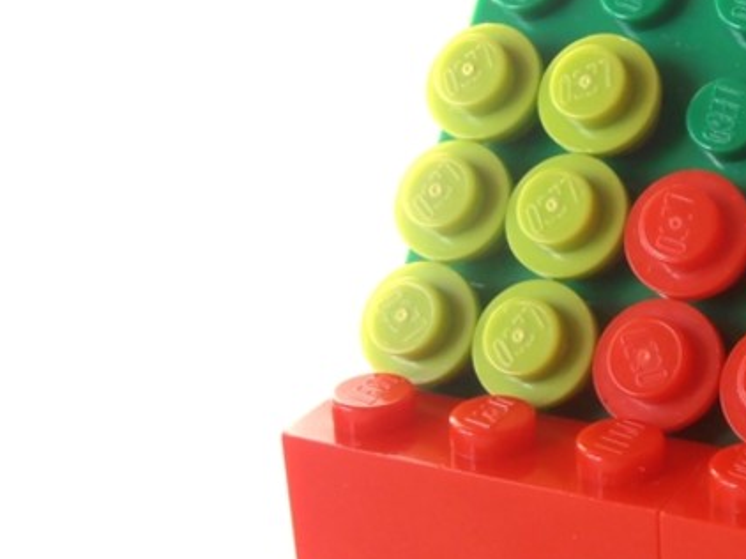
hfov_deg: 23.7
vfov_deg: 18.6
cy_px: 302
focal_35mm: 79
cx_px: 748
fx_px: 1702
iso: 80
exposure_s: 1/125
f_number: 3.9
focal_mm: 6.61
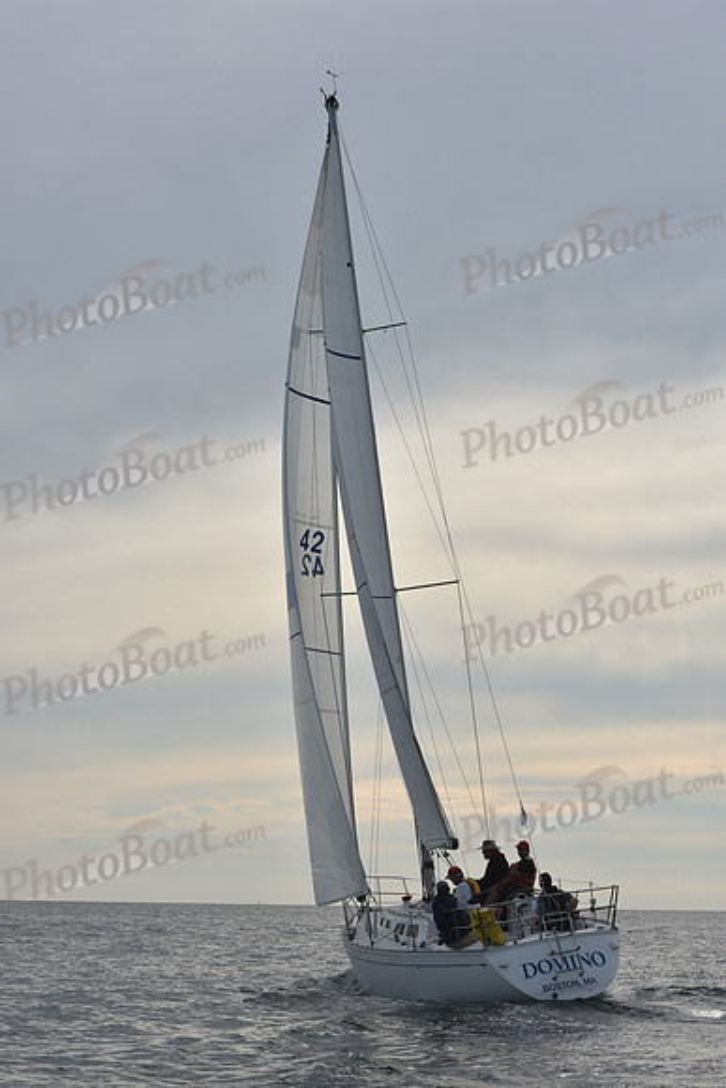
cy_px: 544
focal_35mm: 70
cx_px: 363
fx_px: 2116
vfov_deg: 28.8
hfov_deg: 19.5
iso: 320
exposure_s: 1/1000
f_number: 10
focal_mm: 70
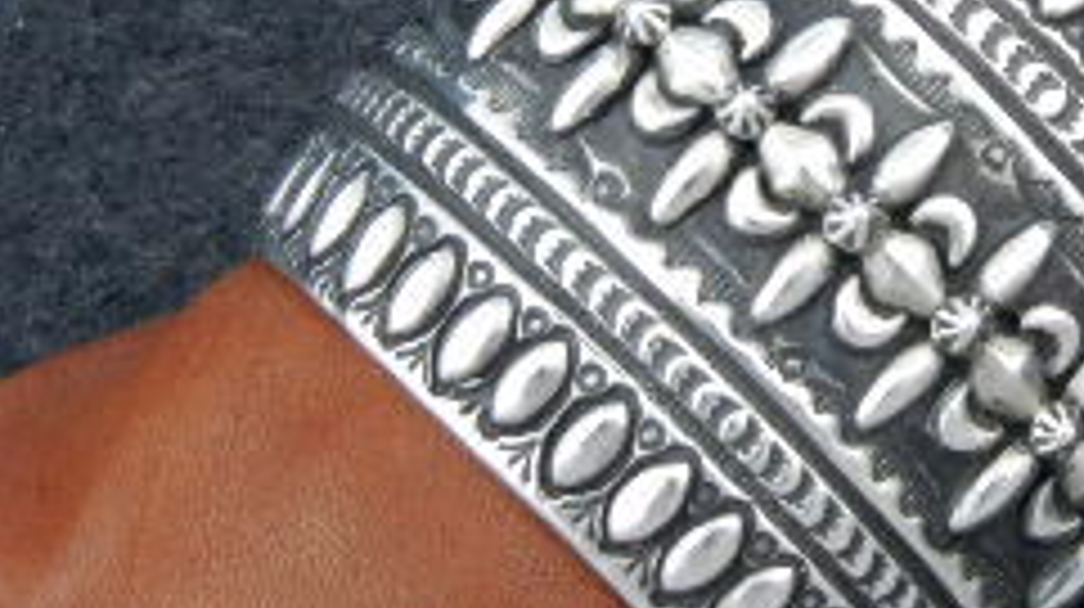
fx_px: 3245
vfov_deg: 10.6
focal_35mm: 113
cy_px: 54
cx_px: 1147
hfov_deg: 18.4
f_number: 3.7
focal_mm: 7.1
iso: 400
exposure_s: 1/20.1
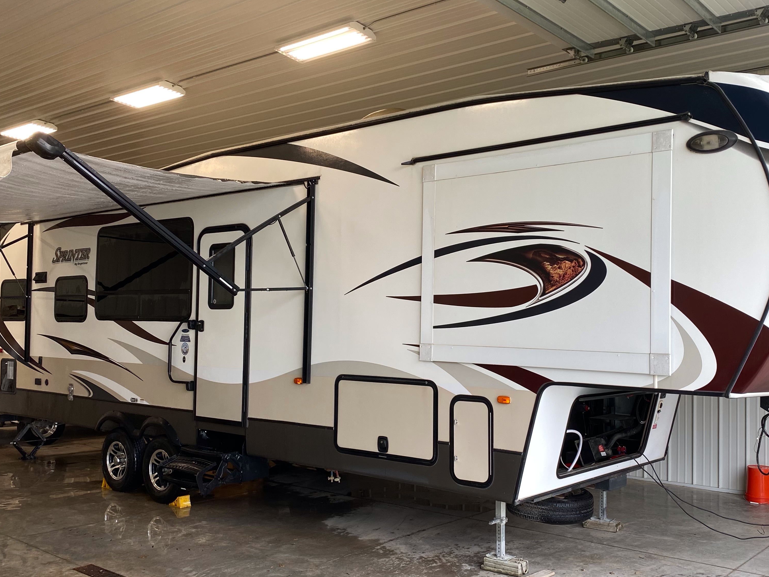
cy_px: 301
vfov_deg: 40.7
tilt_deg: +2.9
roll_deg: -1.2
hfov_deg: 52.4
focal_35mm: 35
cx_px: 449
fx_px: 777
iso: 32
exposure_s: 1/120
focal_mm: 4.25
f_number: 1.8
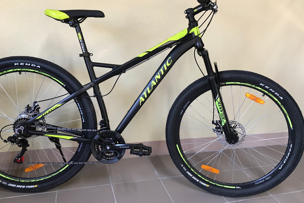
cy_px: 97
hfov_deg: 61.9
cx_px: 156
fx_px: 253
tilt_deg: -14.1
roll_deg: -4.3
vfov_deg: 43.6
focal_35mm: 30
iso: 40
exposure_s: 1/20
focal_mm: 3.99
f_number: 1.8
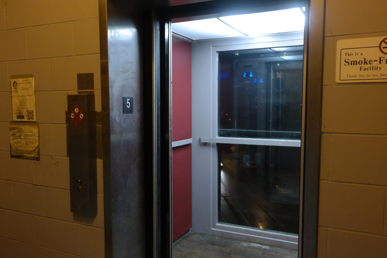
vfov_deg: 43.6
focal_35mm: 30
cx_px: 194
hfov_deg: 61.9
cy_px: 129
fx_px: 322
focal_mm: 20
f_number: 3.5
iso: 1600
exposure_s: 1/40
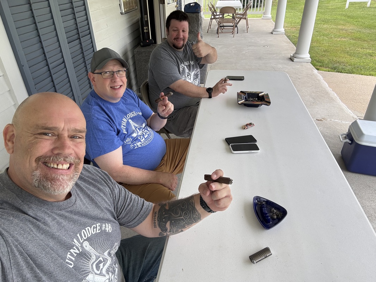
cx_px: 188
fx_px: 250
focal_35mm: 23
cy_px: 141
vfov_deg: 58.9
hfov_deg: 73.9
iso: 25
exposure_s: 1/160
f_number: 1.9
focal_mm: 2.69
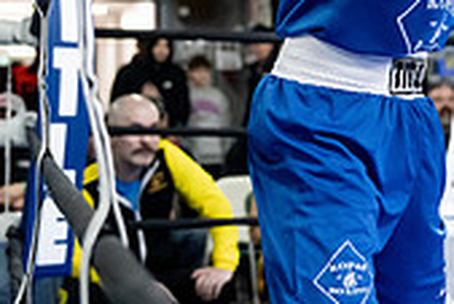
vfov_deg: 10.0
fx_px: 1729
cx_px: 623
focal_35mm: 137
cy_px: 87
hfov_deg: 14.2
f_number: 2.8
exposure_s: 1/1000
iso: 8000
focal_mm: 40
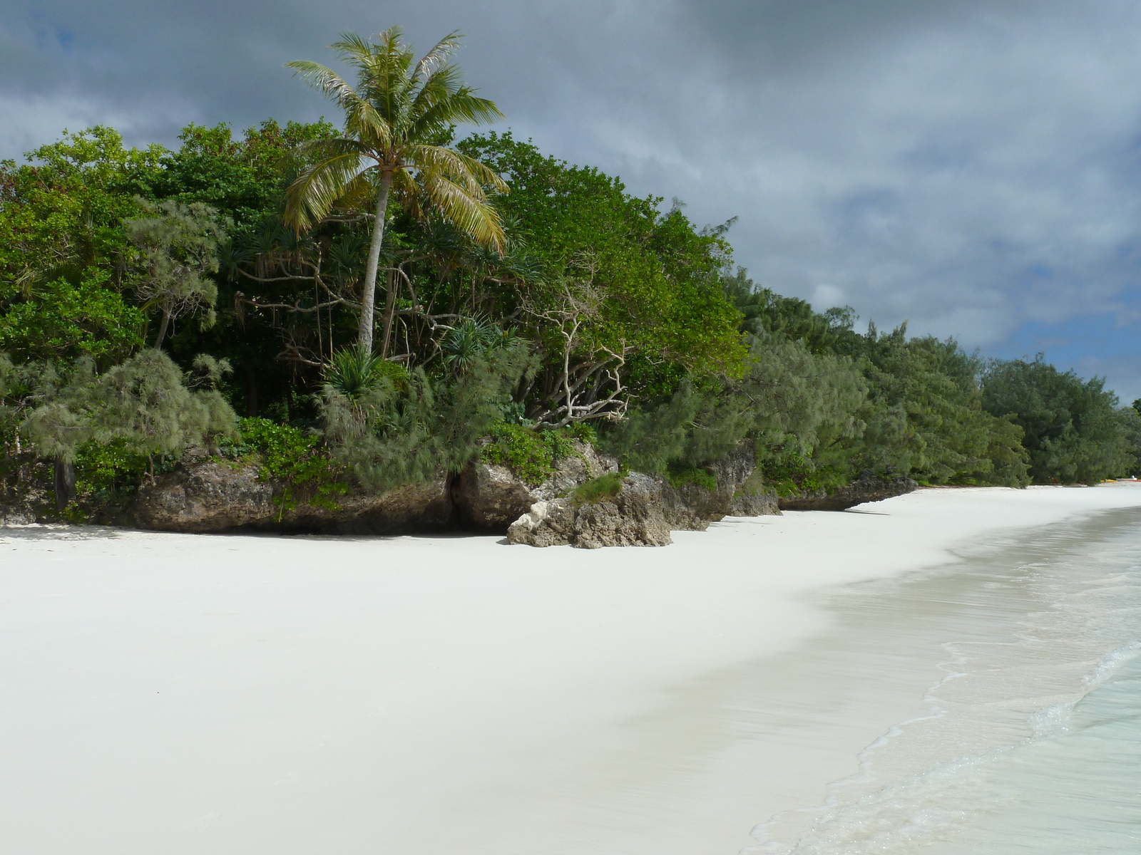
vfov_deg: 36.0
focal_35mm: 40
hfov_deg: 46.8
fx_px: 1318
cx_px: 570
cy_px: 428
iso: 80
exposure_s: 1/640
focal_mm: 6.5
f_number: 5.6
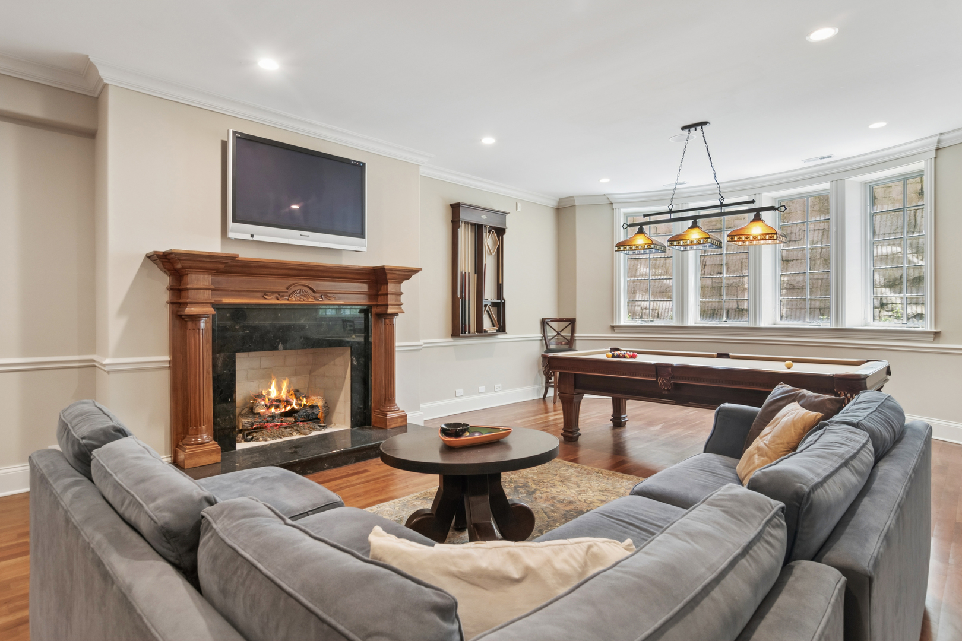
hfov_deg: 90.0
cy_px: 320
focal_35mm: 18
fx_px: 481
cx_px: 481
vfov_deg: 67.4
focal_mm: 12
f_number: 8
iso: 200
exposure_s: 1/2.5
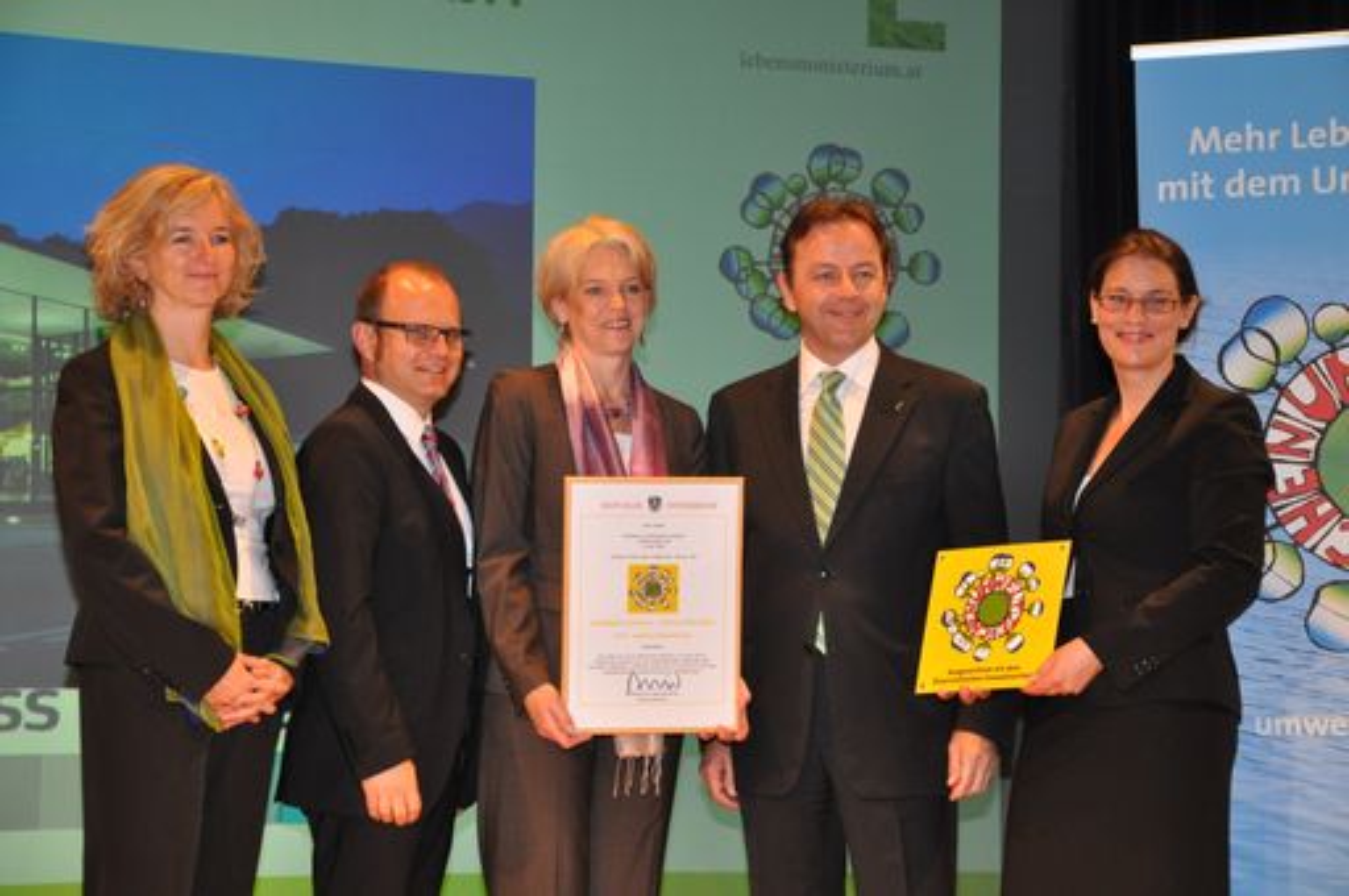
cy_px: 448
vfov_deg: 14.7
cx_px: 674
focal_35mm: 93
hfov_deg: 21.9
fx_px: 3480
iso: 800
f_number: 5.3
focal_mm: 62
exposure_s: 1/60
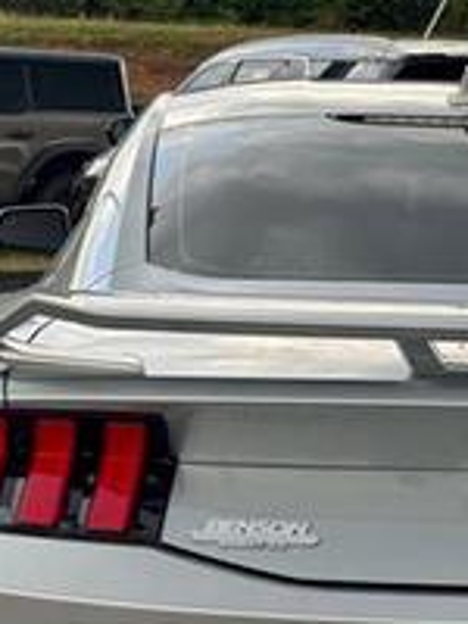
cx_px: 456
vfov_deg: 16.1
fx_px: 2181
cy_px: 518
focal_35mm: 121
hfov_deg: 12.1
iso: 64
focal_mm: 6.76
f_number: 1.78
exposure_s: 1/241
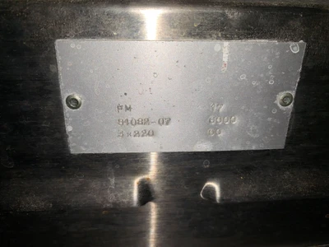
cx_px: 164
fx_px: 247
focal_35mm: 26
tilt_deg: -22.5
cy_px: 124
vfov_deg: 53.1
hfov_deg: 67.3
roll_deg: -2.4
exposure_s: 1/1490
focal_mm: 4.25
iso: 25
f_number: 1.8
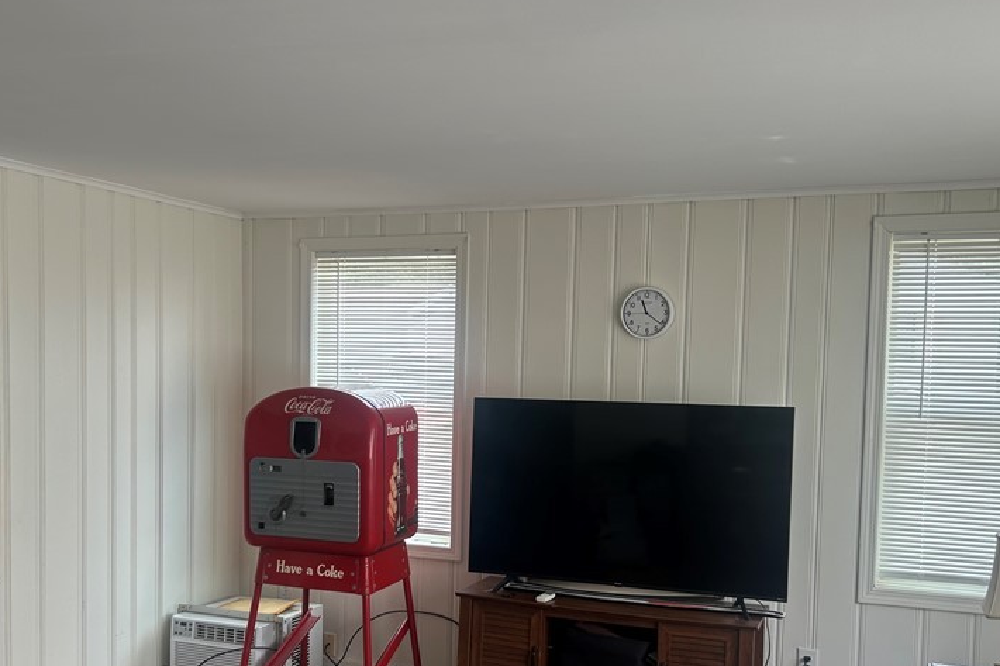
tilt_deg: -3.6
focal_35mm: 39
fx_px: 1083
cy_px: 431
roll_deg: -0.5
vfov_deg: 34.0
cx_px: 442
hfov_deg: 49.5
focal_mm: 5.7
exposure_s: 1/220
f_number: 1.5
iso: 40
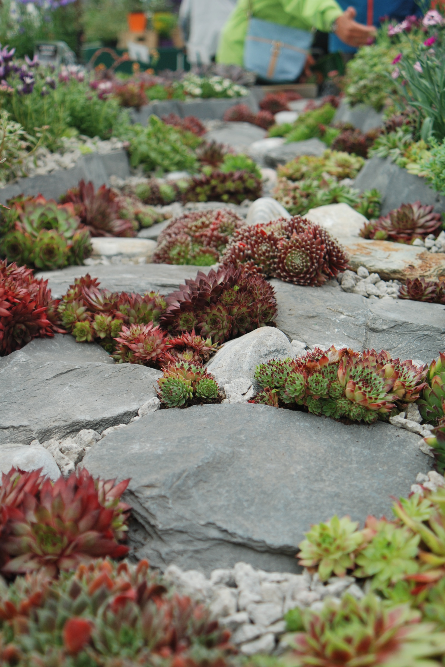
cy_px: 338
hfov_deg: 28.4
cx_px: 222
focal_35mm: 48
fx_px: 881
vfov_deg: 41.5
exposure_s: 1/60
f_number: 4
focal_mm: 31
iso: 100
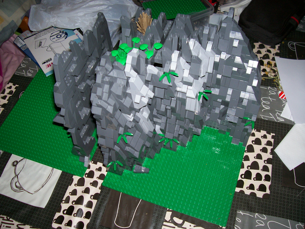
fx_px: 300
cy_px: 114
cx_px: 152
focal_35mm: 34
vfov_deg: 41.8
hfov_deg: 54.0
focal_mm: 5.6
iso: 80
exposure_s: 1/64
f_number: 2.7
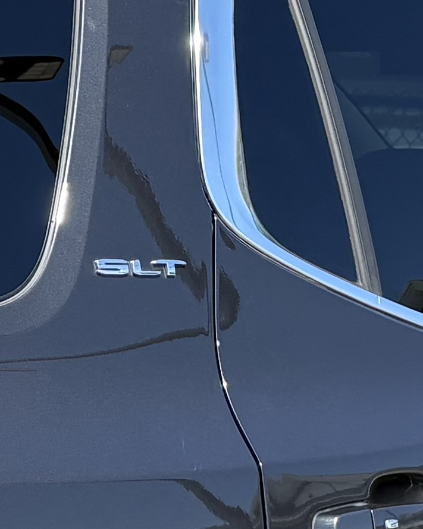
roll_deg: -1.3
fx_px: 2551
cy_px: 488
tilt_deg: -10.3
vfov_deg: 11.7
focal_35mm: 163
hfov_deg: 9.4
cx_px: -40
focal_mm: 5.96
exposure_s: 1/1517
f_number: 1.6
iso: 50
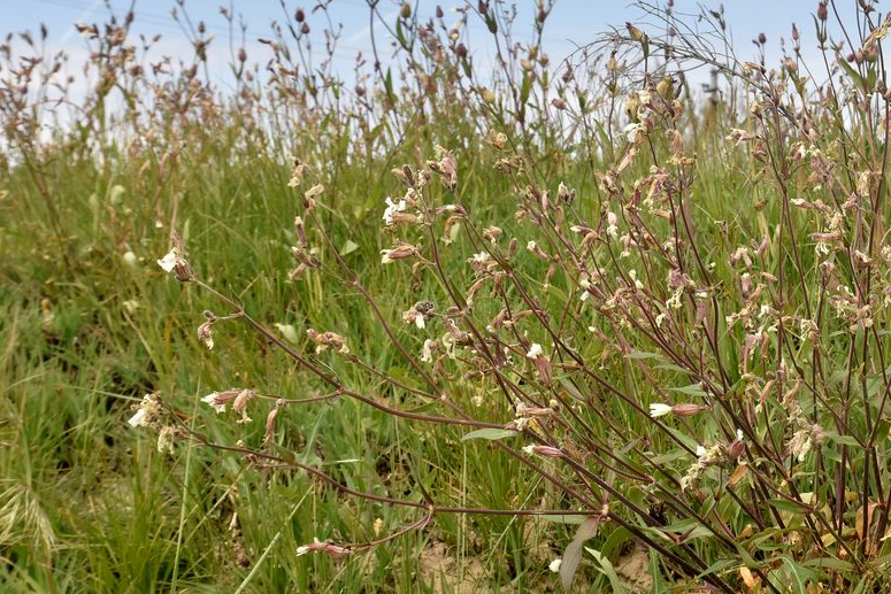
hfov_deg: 29.9
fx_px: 1609
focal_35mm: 65
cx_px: 763
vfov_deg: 20.9
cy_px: 340
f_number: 10
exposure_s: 1/400
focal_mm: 24
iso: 250
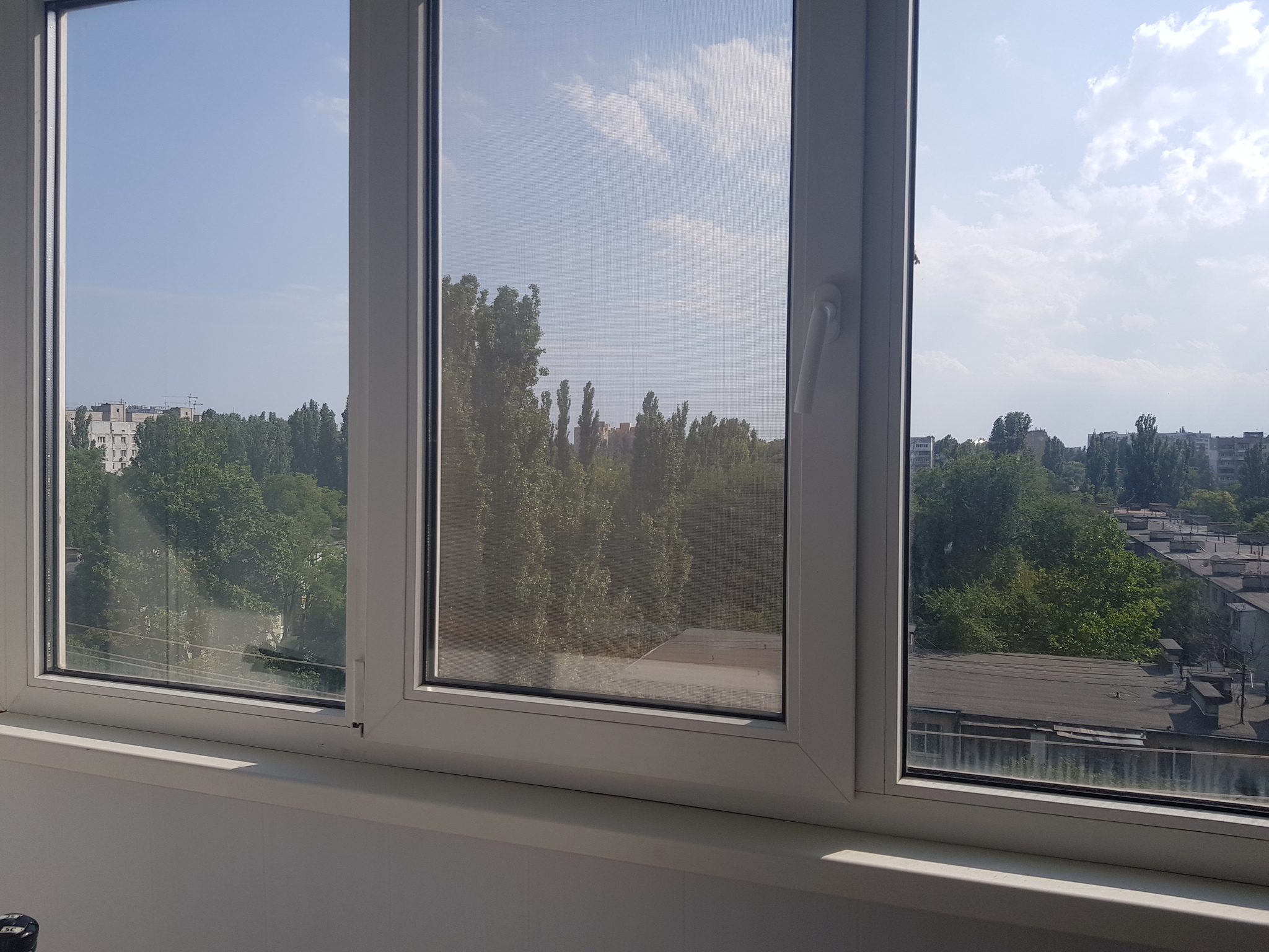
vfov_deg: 53.1
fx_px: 953
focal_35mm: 26
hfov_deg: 67.3
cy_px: 476
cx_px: 634
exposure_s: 1/2272
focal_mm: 4.2
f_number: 1.7
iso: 40
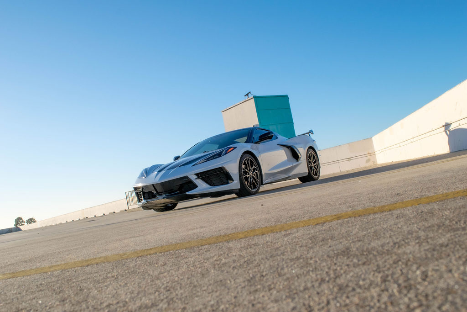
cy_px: 156
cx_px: 234
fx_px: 448
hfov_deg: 55.1
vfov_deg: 38.4
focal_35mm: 34
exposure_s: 1/500
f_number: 11
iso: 250
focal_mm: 23
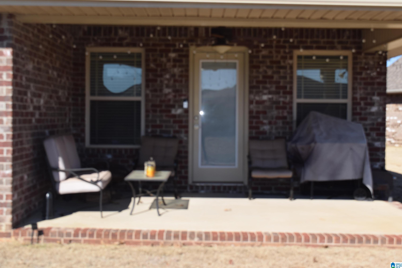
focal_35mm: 54
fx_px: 598
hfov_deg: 37.2
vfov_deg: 25.3
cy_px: 132
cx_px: 202
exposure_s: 1/200
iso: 100
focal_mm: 35
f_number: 10
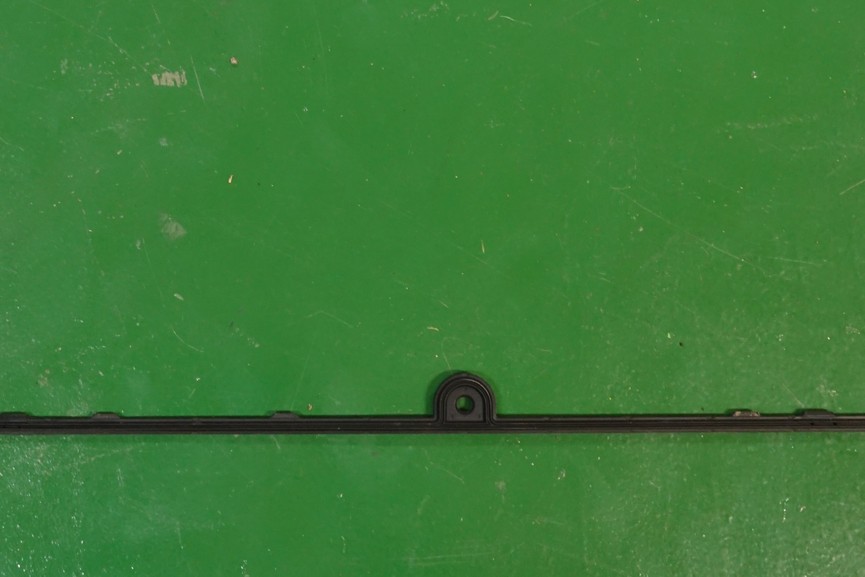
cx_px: 231
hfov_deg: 25.4
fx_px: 1898
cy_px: 144
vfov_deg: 17.2
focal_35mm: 79
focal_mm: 13.92
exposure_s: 1/20
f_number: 2.8
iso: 800
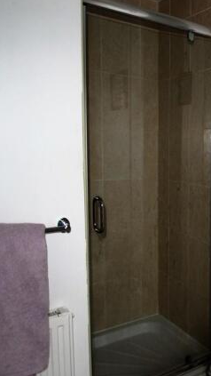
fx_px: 338
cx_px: 260
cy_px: 189
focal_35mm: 34
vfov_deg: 58.0
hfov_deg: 29.3
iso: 200
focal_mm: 14
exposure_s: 1/60
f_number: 4
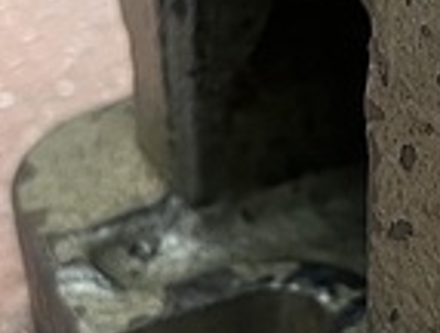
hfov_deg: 16.8
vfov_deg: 12.8
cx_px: 345
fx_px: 1478
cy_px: 130
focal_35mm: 116
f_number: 1.6
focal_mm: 5.1
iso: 160
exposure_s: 1/60
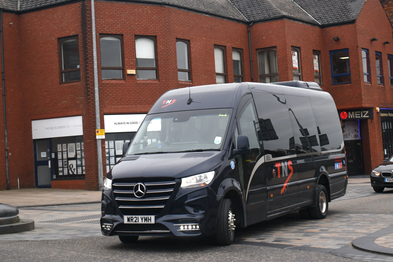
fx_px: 508
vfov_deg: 28.9
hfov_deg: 42.3
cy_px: 131
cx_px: 196
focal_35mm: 46
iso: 250
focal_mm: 31
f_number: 4.2
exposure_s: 1/500
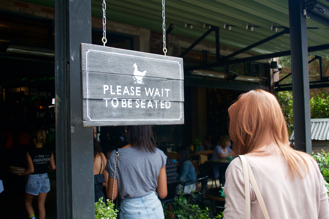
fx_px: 356
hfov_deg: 49.6
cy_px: 110
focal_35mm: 39
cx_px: 164
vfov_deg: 34.2
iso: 100
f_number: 5
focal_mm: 26
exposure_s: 1/125
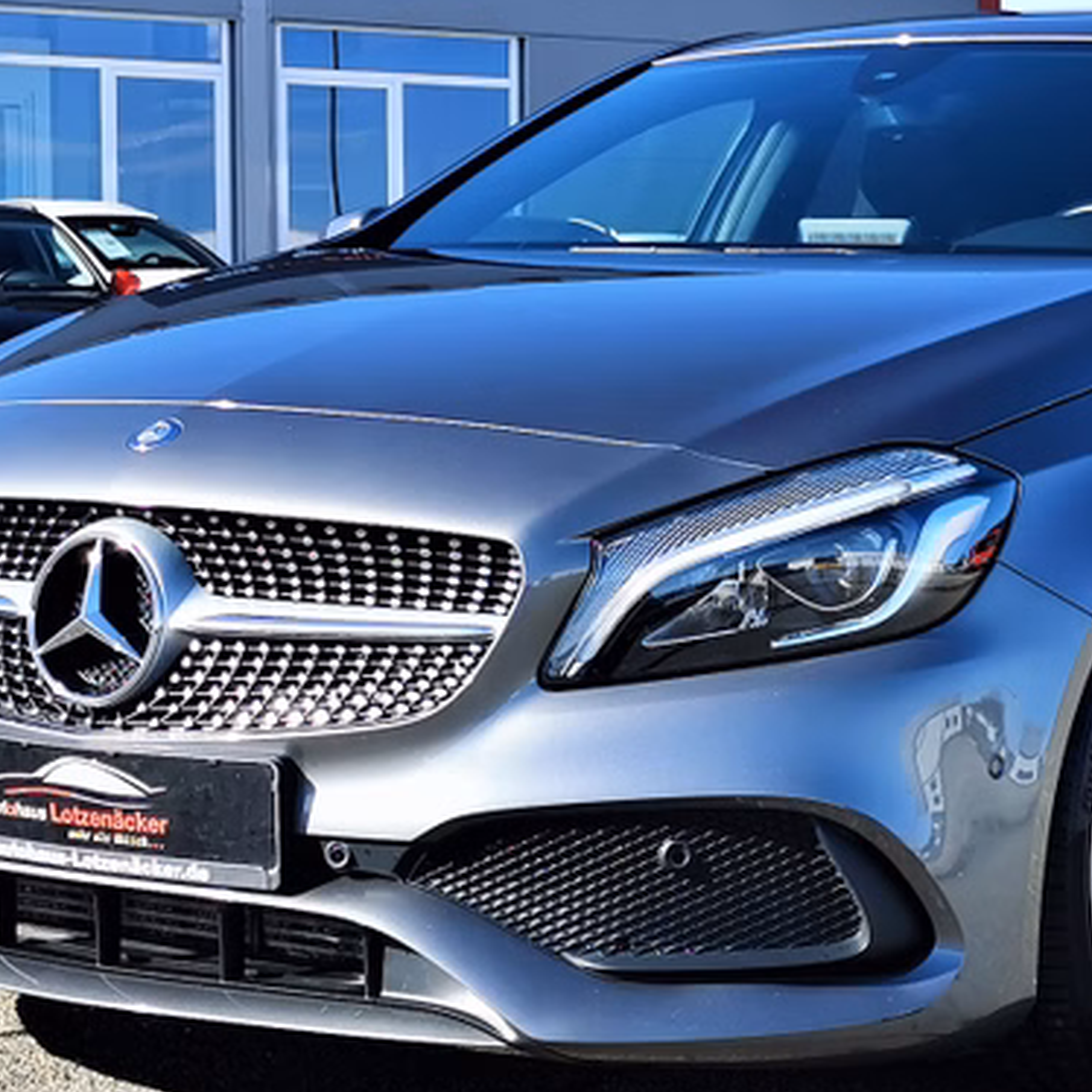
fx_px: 3105
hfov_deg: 19.9
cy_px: 552
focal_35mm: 87
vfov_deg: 19.9
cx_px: 742
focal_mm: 5.58
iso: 50
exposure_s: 1/1590
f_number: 1.8
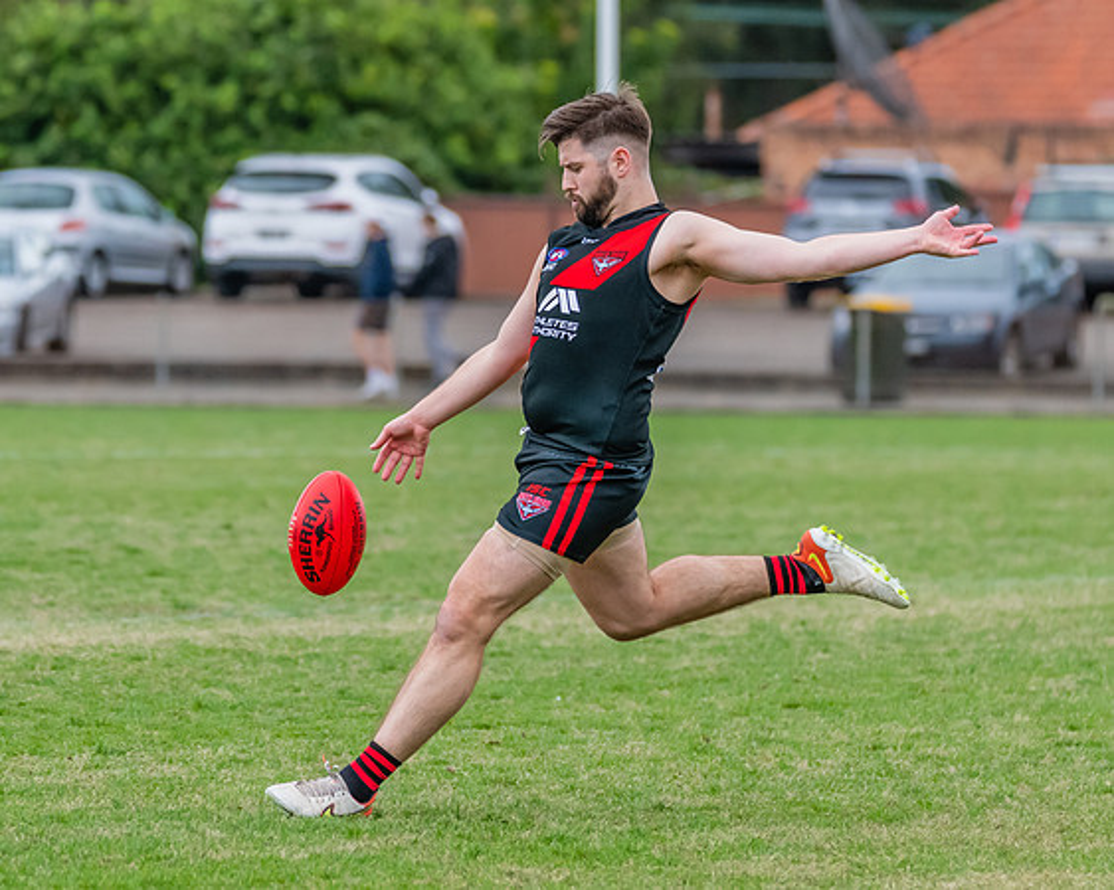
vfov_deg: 3.6
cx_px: 526
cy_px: 398
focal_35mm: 428
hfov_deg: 4.5
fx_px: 14092
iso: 1800
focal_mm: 260
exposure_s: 1/1600
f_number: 5.6
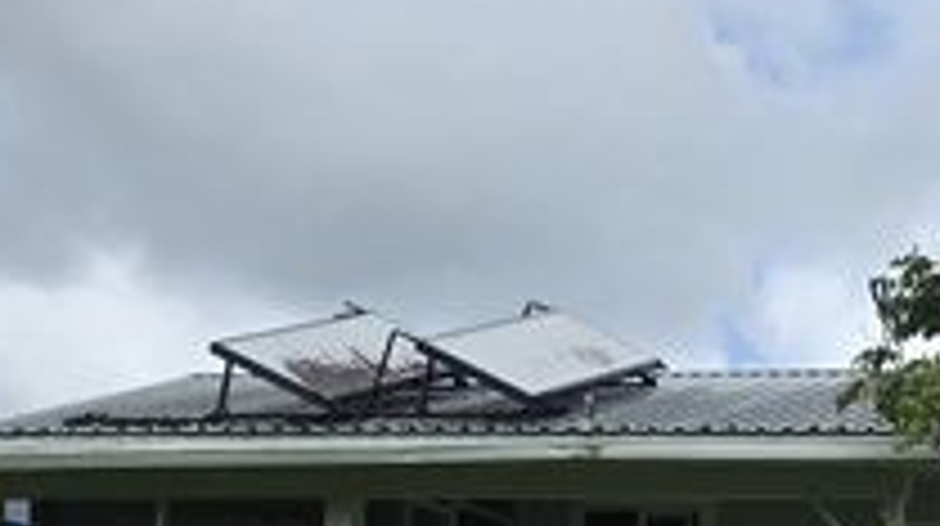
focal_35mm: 123
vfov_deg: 9.2
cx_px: 1448
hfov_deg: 15.9
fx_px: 3062
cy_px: 1052
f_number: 1.7
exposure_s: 1/5958
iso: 80
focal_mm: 6.3
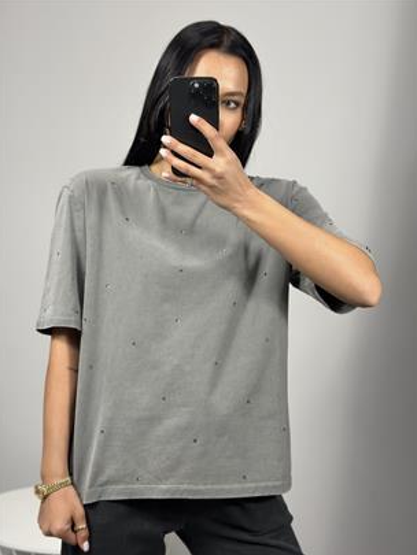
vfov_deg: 38.9
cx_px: 208
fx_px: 787
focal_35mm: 49
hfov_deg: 29.7
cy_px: 280
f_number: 1.78
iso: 125
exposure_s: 1/100
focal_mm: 6.86
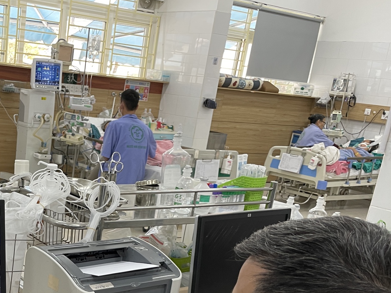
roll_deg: -5.7
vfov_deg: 27.4
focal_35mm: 51
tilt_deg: -19.0
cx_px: 53
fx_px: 576
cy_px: 272
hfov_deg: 35.7
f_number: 1.6
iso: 80
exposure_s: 1/50
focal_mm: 4.2
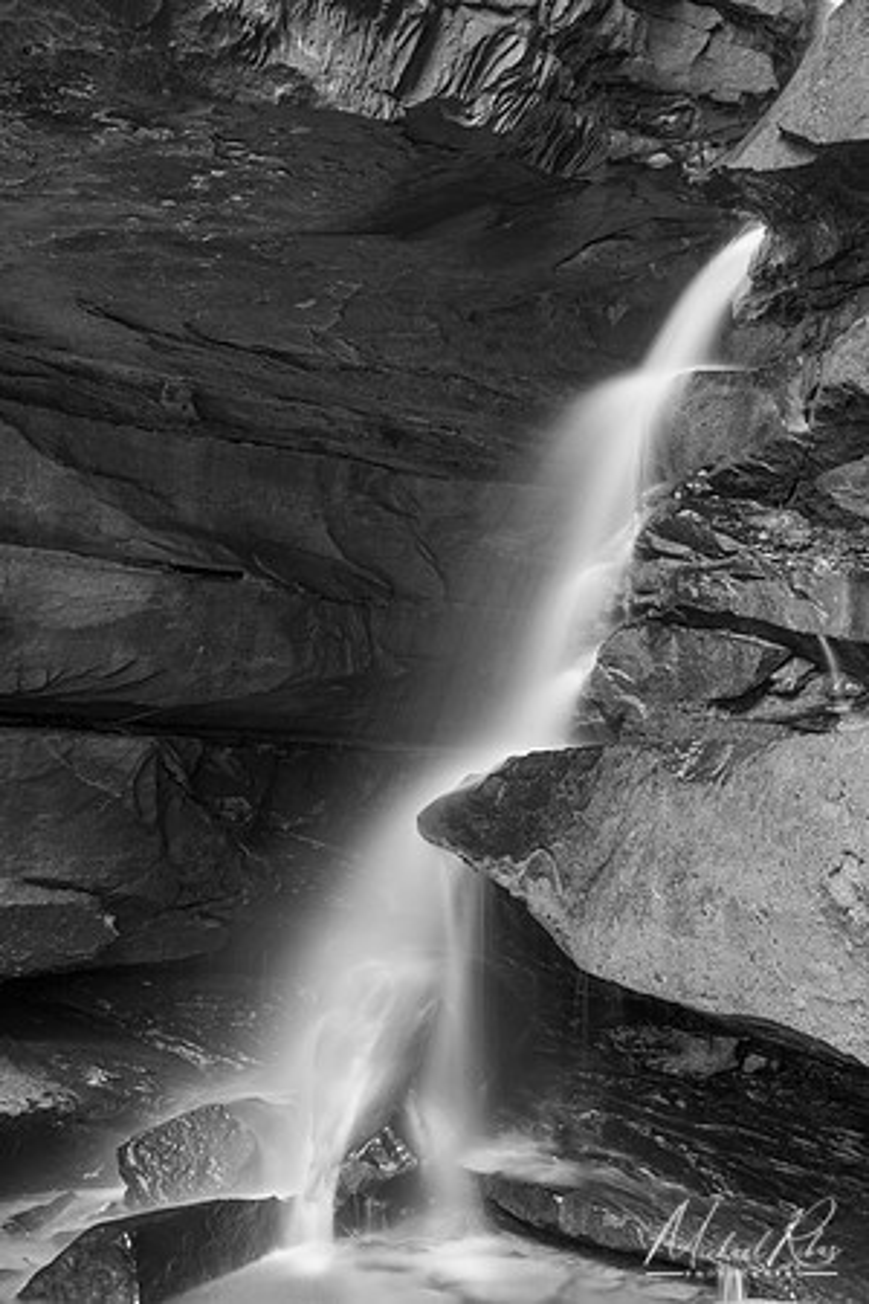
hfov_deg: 20.6
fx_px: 2390
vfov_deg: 30.5
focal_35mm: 66
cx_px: 434
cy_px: 652
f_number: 13
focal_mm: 66
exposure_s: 8
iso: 64
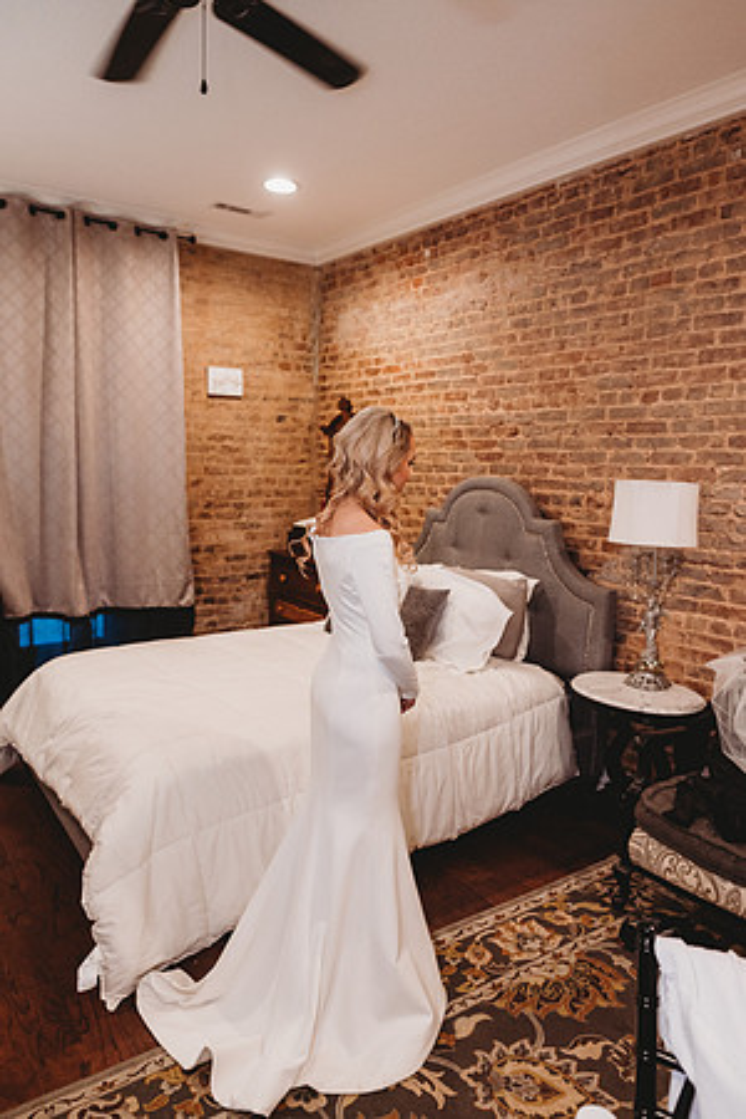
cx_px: 373
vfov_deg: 73.7
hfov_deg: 53.1
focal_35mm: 24
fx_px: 746
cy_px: 560
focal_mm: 24
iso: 1600
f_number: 2.8
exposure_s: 1/125
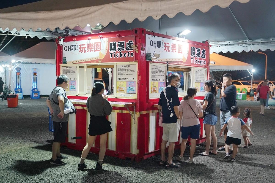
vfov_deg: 31.2
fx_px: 328
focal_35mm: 43
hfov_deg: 45.4
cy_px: 92
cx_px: 138
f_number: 2.8
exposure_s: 1/160
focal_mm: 43
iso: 2500
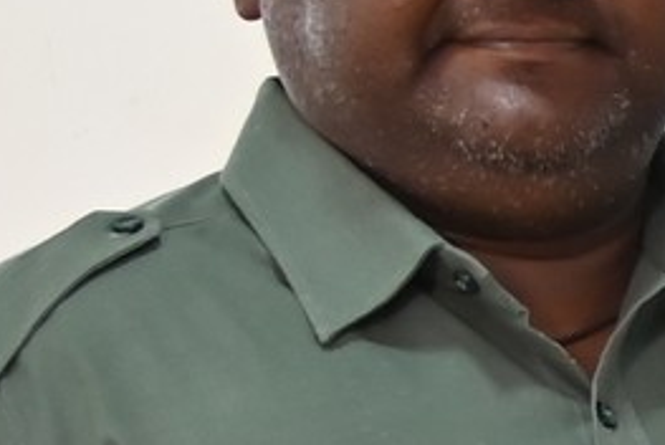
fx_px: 6472
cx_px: 2233
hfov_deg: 5.4
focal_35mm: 350
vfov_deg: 3.9
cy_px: 681
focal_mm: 30
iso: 1000
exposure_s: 1/200
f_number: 4
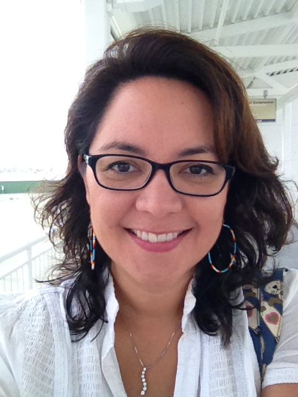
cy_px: 198
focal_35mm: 35
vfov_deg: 52.6
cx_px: 149
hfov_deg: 40.7
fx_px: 402
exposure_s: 1/1062
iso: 250
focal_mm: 1.85
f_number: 2.4
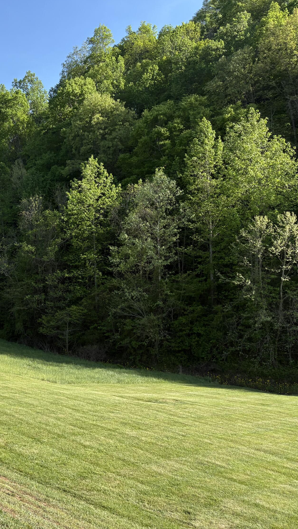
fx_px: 534
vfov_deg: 52.8
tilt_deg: +1.3
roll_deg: +1.5
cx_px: -50
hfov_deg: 27.8
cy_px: 264
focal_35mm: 38
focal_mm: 5.96
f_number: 1.6
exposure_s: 1/1667
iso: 50
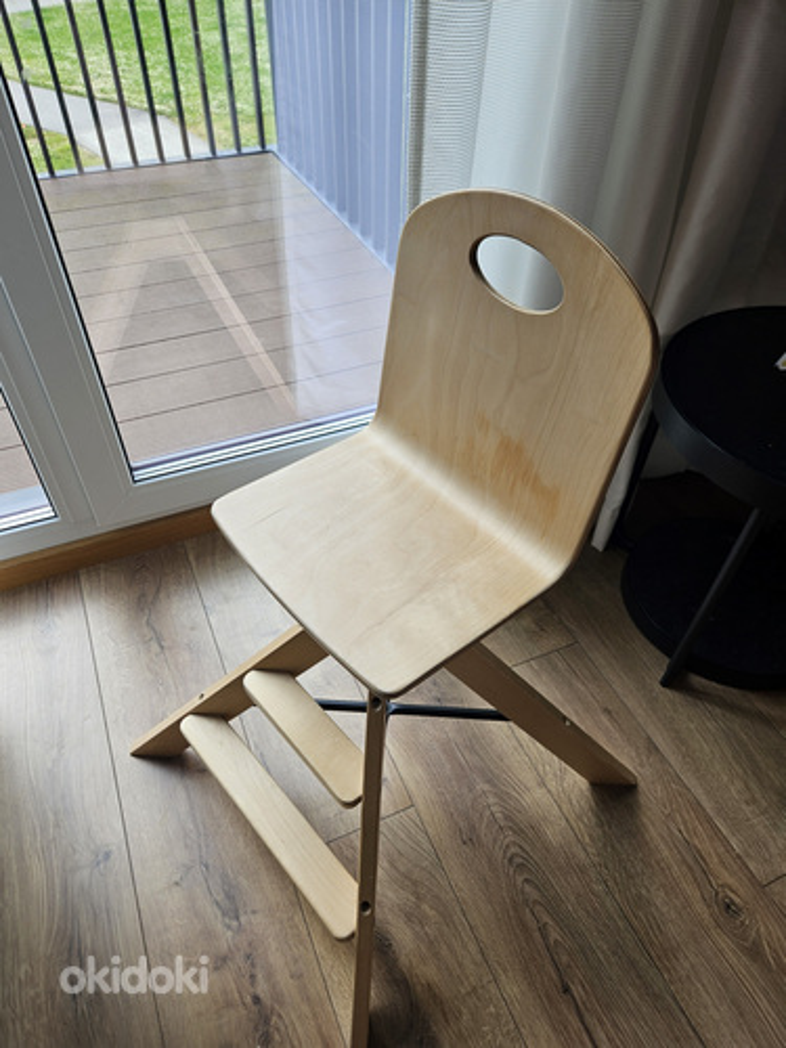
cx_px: 393
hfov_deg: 58.9
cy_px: 524
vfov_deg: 73.9
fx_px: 696
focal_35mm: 23
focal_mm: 5.4
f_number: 1.8
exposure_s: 1/116
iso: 25
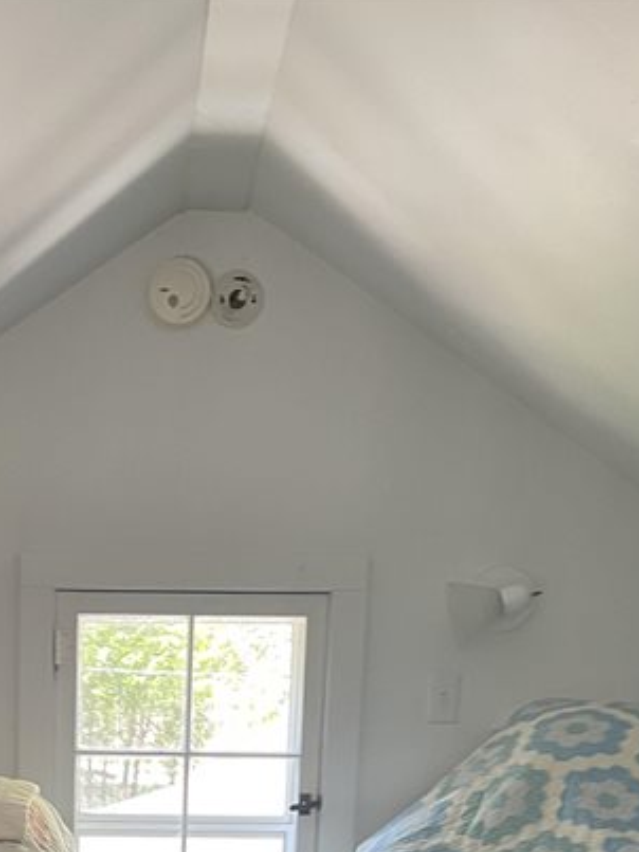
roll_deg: -2.0
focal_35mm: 62
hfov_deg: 23.1
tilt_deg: -9.5
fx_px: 1527
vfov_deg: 27.7
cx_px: 72
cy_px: 1002
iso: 125
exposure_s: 1/65
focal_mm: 5.1
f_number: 1.6
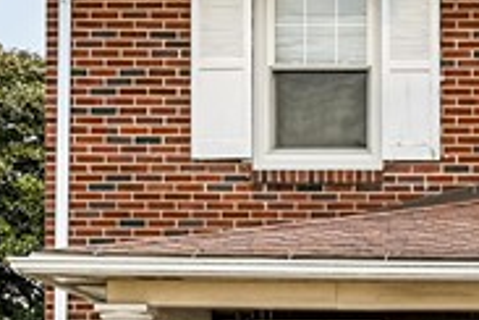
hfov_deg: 11.5
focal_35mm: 172
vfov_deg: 7.9
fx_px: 2288
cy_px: 400
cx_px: 671
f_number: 6.3
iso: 100
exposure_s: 1/40
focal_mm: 29
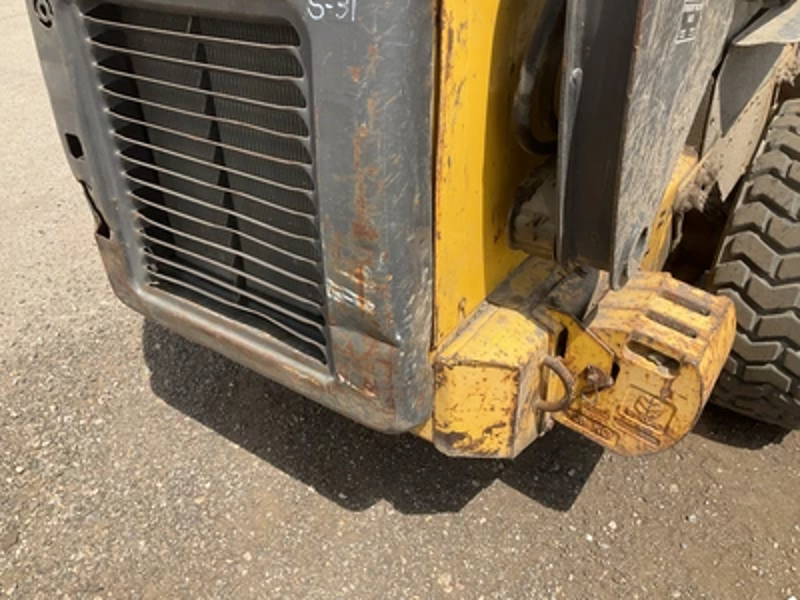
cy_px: 300
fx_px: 670
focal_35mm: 29
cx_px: 400
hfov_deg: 61.7
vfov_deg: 48.2
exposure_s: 1/1534
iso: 25
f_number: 1.8
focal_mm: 3
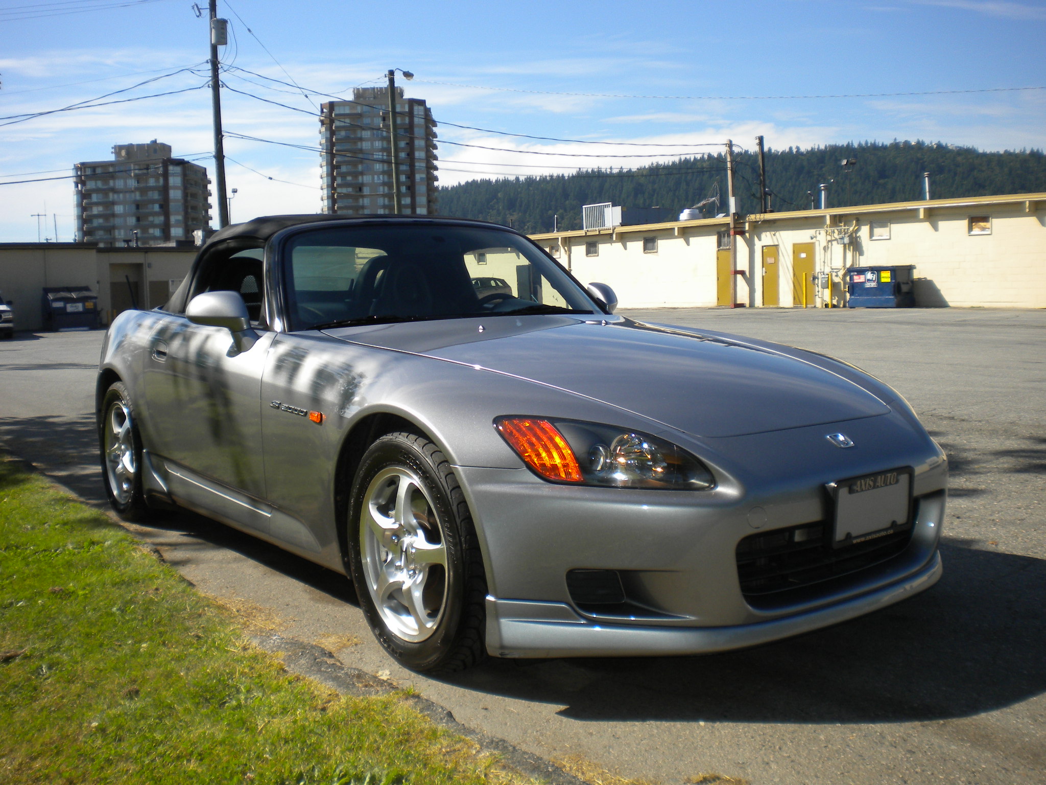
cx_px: 523
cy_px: 392
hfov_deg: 52.6
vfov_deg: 40.7
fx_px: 1058
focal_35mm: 35
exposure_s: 1/613
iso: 80
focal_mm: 6.3
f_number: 4.6
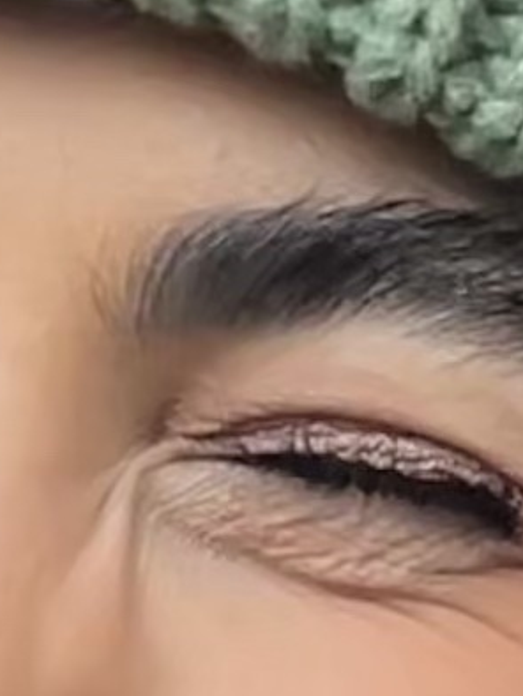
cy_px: 772
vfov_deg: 8.4
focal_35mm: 235
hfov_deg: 6.3
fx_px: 4729
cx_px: 182
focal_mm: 2.69
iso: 80
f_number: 1.9
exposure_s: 1/60
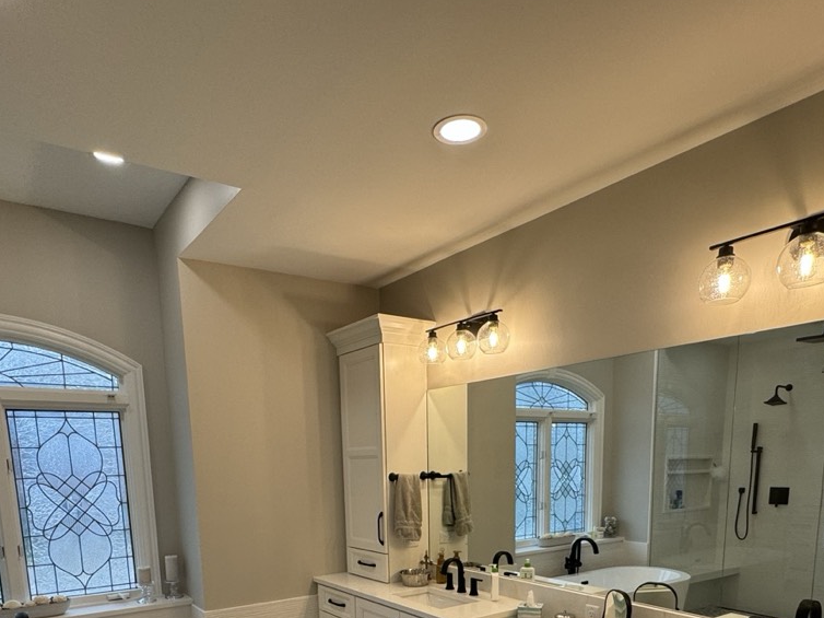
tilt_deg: -10.4
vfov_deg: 47.1
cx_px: 398
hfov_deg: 67.3
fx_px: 619
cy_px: 569
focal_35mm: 26
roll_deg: +0.8
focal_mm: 2.22
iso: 100
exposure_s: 1/120
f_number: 2.2
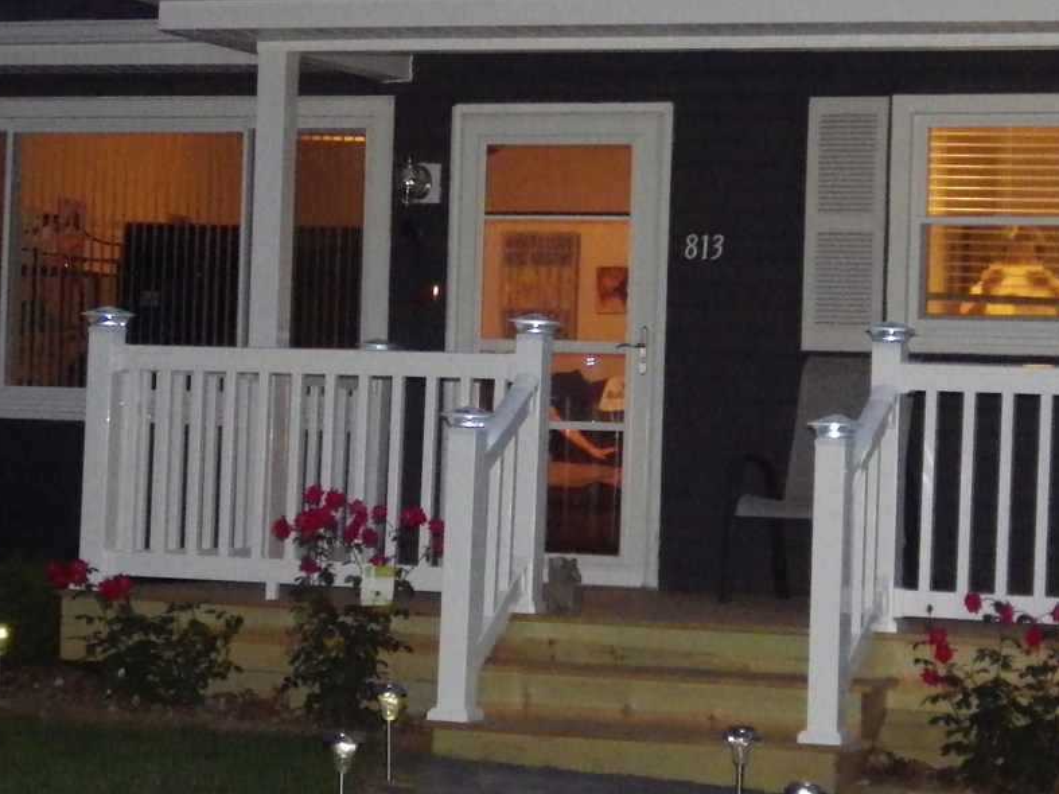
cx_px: 624
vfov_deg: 13.7
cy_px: 424
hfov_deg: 18.2
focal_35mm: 108
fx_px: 3304
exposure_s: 1/25
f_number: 4
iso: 1600
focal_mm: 10.7
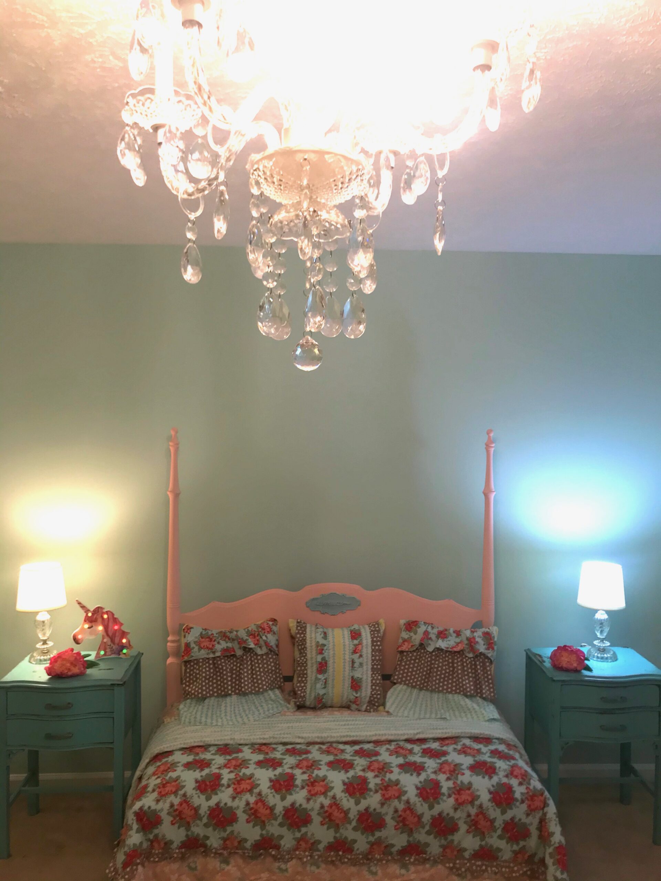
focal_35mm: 28
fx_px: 713
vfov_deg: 63.4
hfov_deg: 49.7
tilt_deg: -2.9
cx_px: 330
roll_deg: +0.1
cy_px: 440
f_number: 1.8
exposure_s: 1/30
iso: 25
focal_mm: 3.99
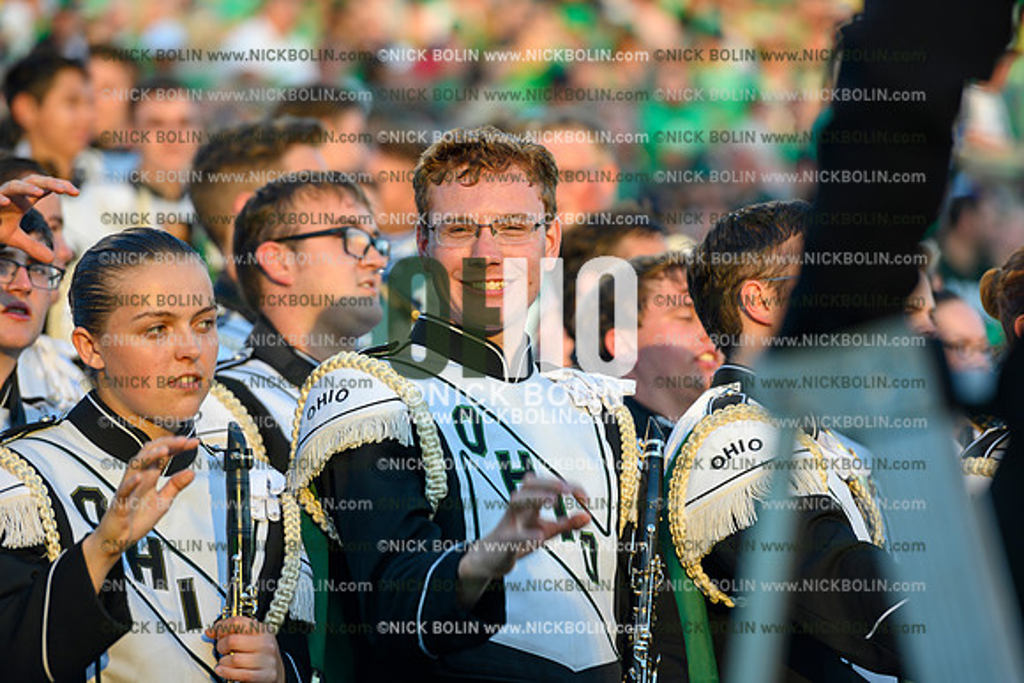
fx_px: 5690
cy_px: 342
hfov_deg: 10.3
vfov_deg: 6.9
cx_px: 512
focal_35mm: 200
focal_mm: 200
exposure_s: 1/125
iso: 160
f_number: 4
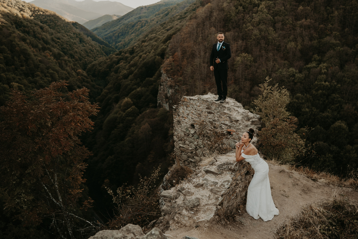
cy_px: 120
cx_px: 179
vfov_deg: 37.9
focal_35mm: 35
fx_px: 348
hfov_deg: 54.4
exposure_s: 1/800
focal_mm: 35
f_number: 2.2
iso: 250
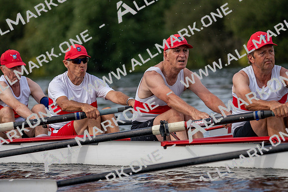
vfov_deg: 4.6
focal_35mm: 300
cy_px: 96
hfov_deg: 6.9
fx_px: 2400
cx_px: 144
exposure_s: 1/1600
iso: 320
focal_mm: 300
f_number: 5.6
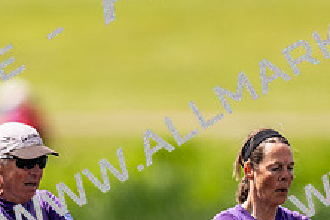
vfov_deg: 0.6
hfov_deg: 0.9
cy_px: 242
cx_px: 180
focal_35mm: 2353
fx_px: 21567
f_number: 4
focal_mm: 600
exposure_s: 1/2500
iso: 250
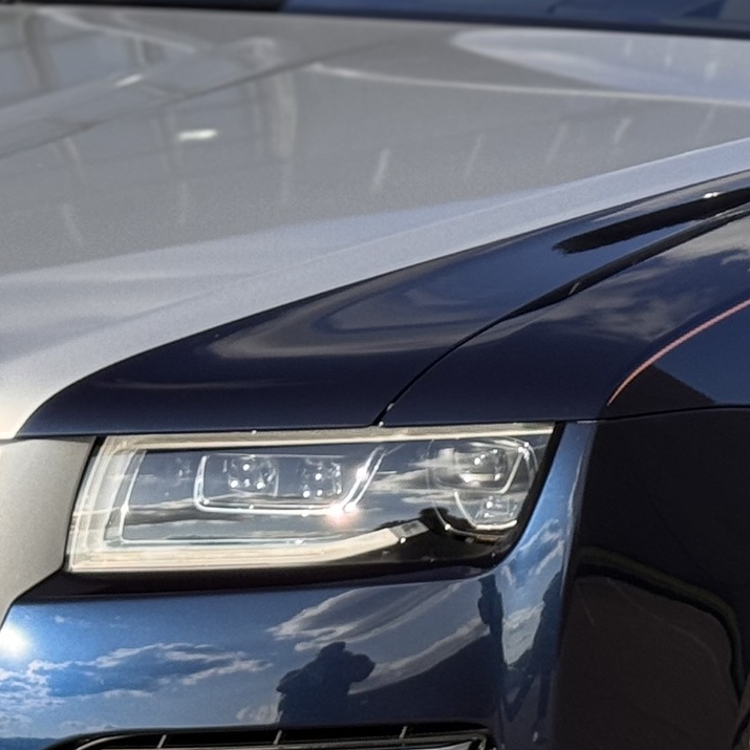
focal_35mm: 171
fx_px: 4192
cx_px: 500
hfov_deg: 10.2
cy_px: 93
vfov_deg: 10.2
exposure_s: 1/2331
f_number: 1.78
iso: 64
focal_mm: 6.76
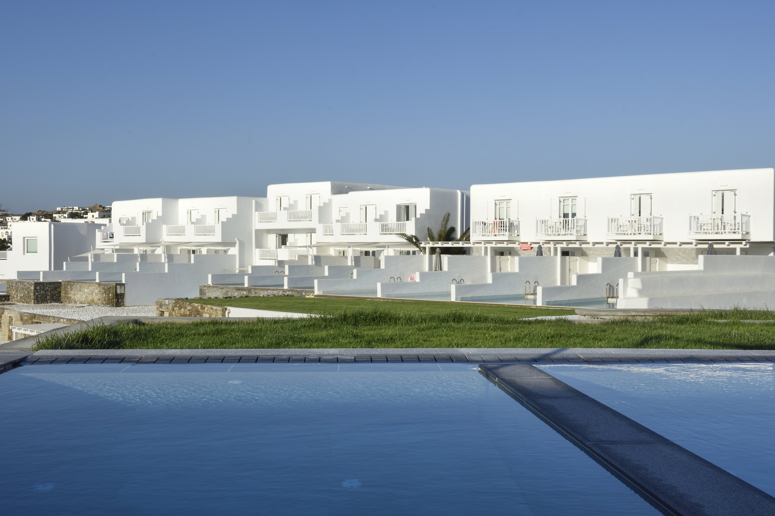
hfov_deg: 48.5
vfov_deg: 33.4
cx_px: 381
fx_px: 861
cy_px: 259
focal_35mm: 40
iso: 100
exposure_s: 1/80
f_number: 16
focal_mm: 26
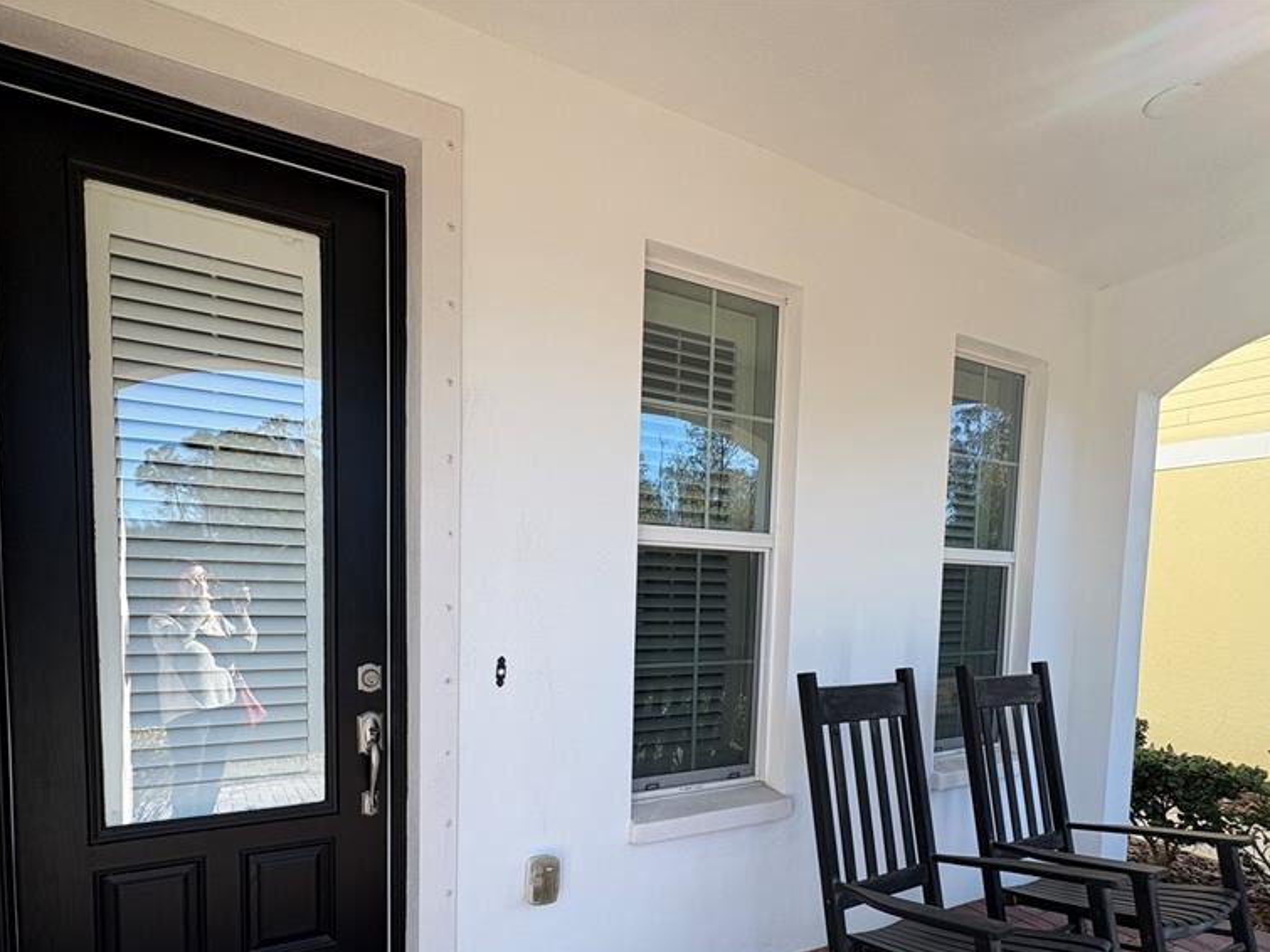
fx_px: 697
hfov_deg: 84.5
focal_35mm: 19
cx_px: 584
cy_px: 643
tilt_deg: -3.3
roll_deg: -0.4
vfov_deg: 66.6
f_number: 2.2
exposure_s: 1/492
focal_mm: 2.22
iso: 40
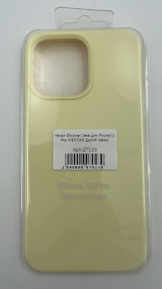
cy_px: 143
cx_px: 84
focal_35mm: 29
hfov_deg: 40.2
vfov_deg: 66.1
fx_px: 221
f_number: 1.6
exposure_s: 1/2564
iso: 32
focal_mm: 4.2
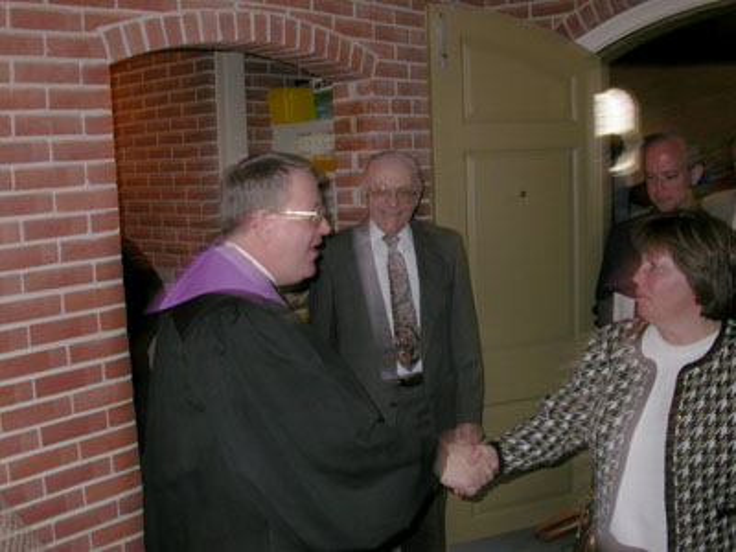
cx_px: 368
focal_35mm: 38
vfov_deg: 37.7
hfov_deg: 49.0
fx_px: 808
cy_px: 276
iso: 100
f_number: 5.3
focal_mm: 7.85
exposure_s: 1/15
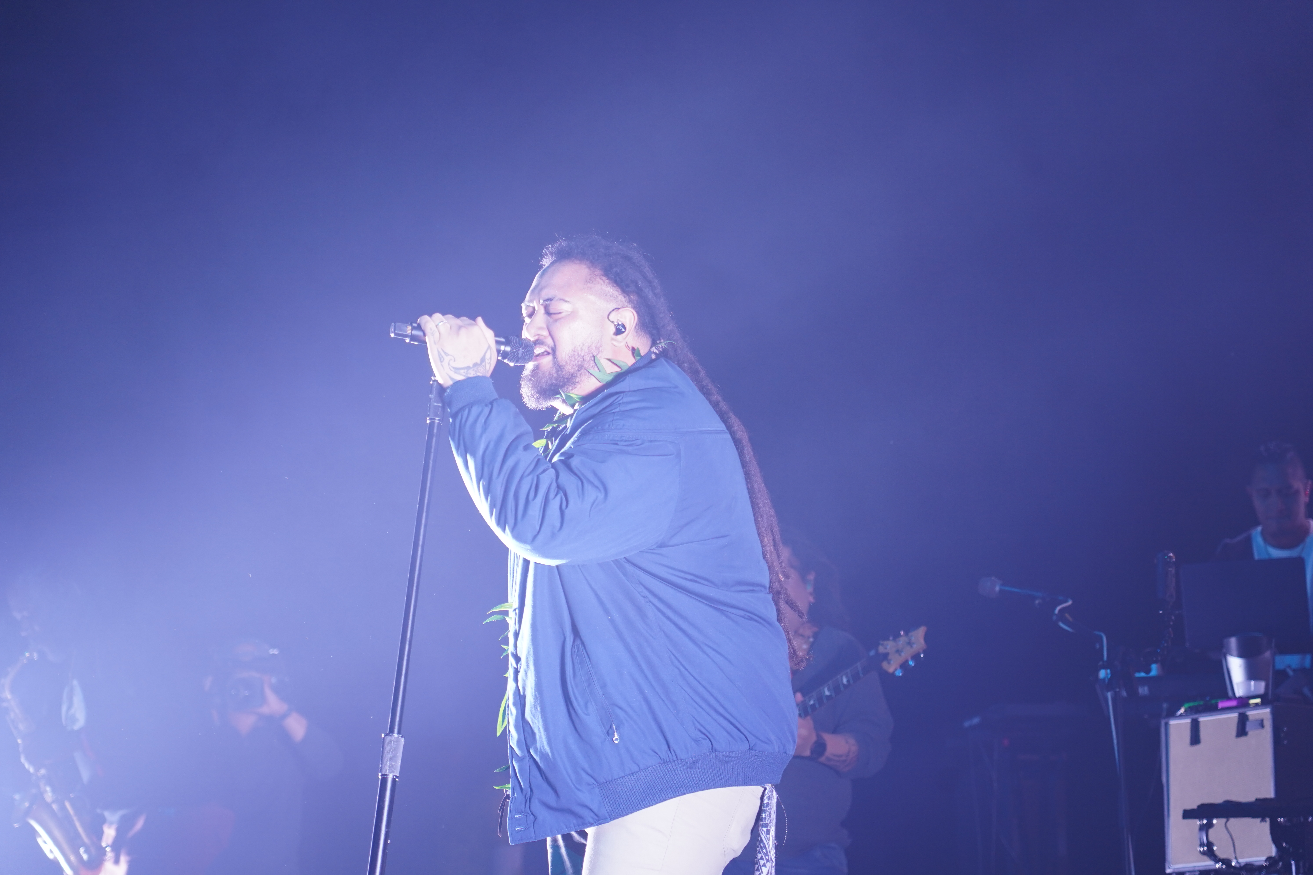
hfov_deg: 19.5
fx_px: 3829
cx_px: 656
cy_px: 438
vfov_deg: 13.0
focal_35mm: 105
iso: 800
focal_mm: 105
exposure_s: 1/125
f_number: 4
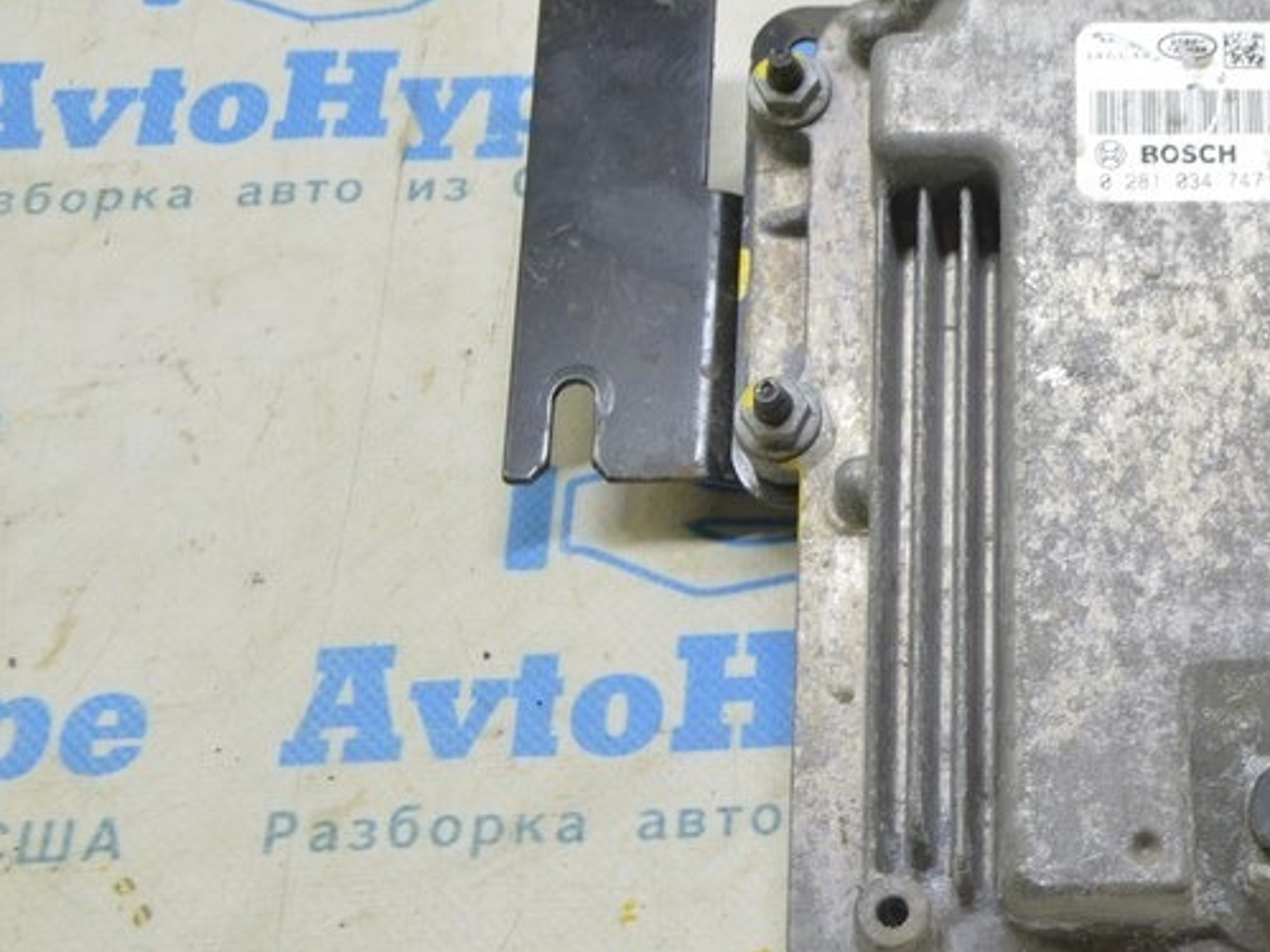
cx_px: 1260
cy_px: 396
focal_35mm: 71
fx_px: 2604
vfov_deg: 20.7
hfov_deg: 26.0
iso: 400
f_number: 5.6
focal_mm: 24
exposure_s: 1/20
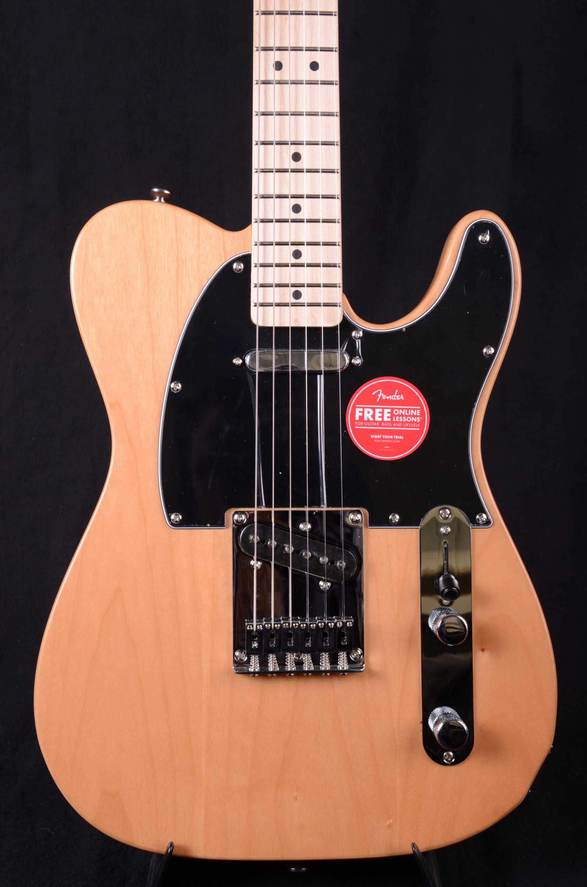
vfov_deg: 33.5
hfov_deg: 22.5
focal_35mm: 60
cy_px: 444
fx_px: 1474
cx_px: 294
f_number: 13
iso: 200
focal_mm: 40
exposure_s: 1/200
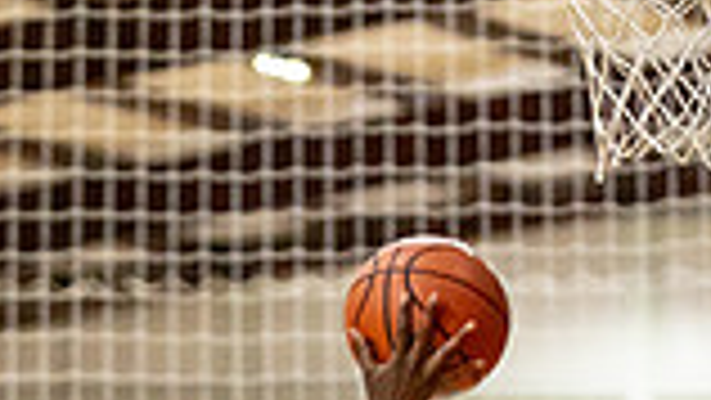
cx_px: 111
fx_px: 9203
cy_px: 975
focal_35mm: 488
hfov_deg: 4.4
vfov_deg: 2.5
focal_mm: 109
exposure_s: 1/800
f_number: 2.8
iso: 2500
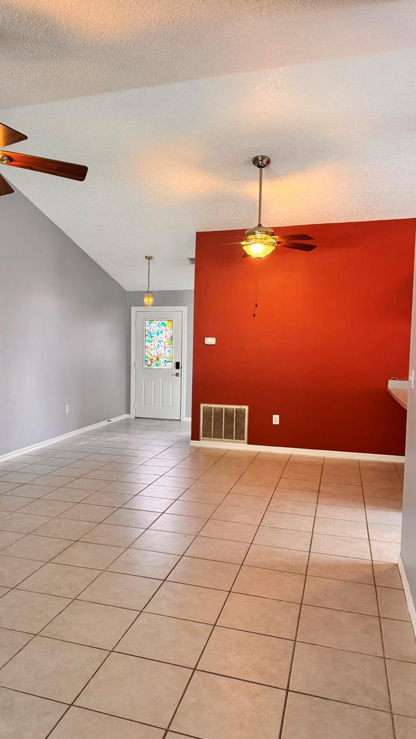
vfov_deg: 69.8
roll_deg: +0.0
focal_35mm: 27
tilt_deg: -3.9
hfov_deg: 42.5
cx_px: 149
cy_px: 380
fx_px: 529
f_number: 1.78
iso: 200
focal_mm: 6.76
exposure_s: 1/120
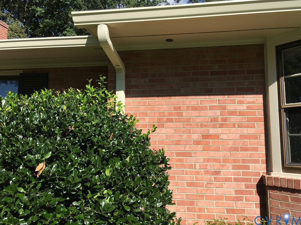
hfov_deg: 58.3
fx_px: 269
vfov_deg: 45.4
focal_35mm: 31
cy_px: 109
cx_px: 158
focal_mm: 4.15
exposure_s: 1/1637
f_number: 2.2
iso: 25
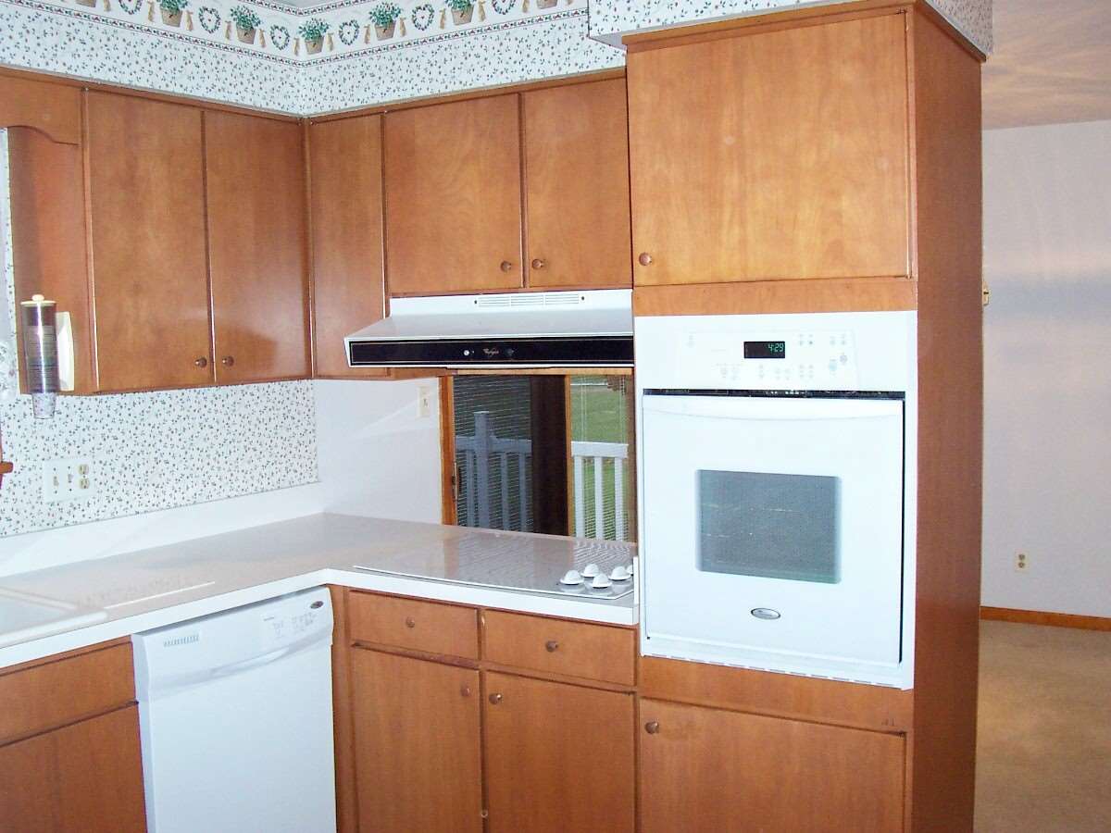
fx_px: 1188
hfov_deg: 50.1
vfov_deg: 38.7
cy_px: 416
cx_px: 556
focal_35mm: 37
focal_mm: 5.6
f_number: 2.8
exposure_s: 1/60
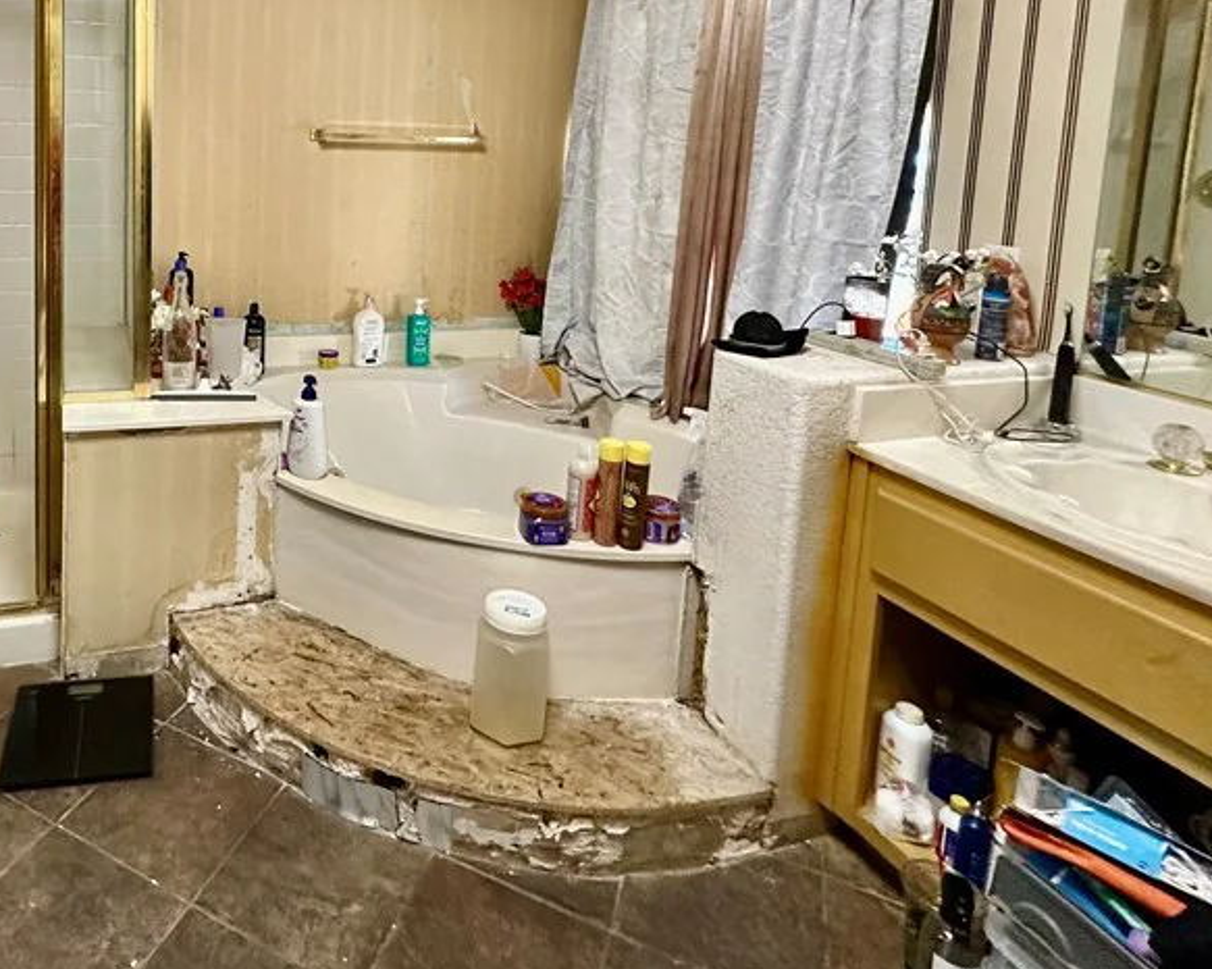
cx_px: 314
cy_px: 212
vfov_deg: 55.2
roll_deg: -1.8
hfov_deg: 66.3
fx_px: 861
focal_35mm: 24
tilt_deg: -6.2
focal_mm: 2.22
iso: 400
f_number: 2.2
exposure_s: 1/60
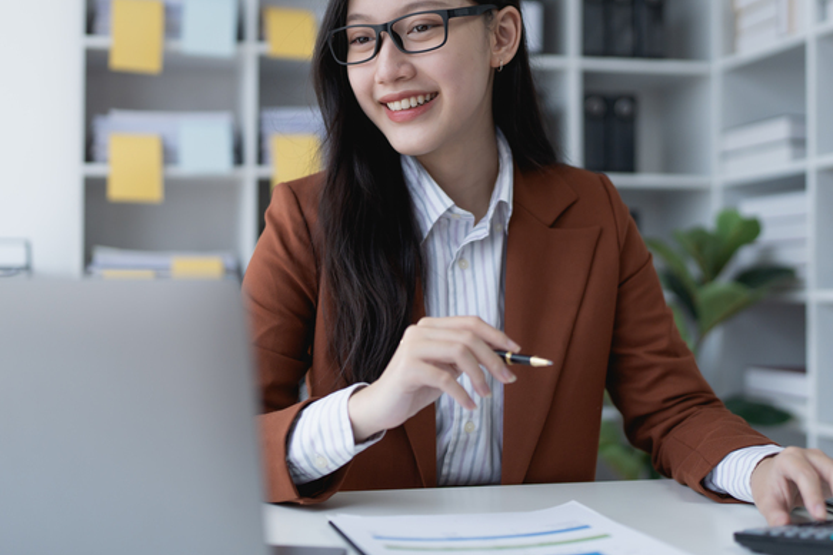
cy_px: 256
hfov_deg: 41.1
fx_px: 1111
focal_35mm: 48
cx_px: 444
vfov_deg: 28.1
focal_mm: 35
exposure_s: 1/2000
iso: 100
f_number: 1.4
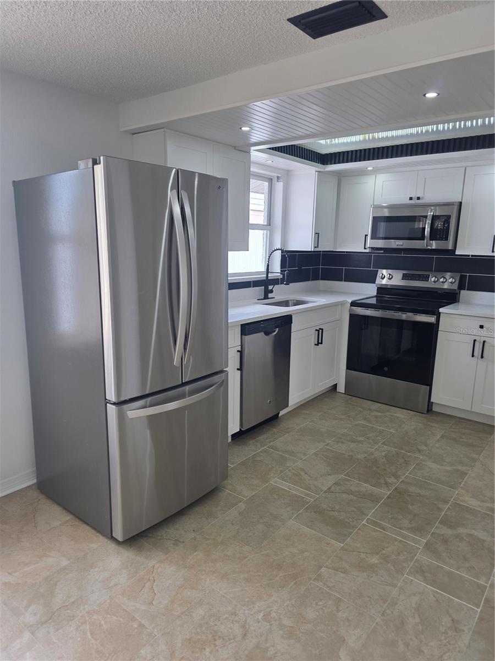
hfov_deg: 58.9
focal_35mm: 23
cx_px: 248
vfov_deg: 73.9
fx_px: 439
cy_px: 330
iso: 100
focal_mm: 6.3
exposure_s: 1/120
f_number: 1.7
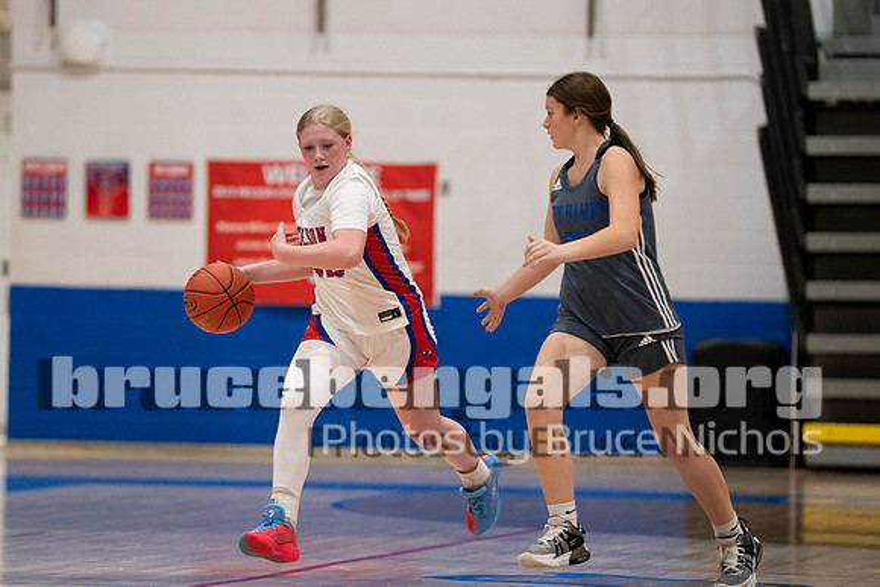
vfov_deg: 4.9
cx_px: 367
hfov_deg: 7.4
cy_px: 251
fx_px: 6817
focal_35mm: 279
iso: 3200
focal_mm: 200
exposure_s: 1/1000
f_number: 2.8
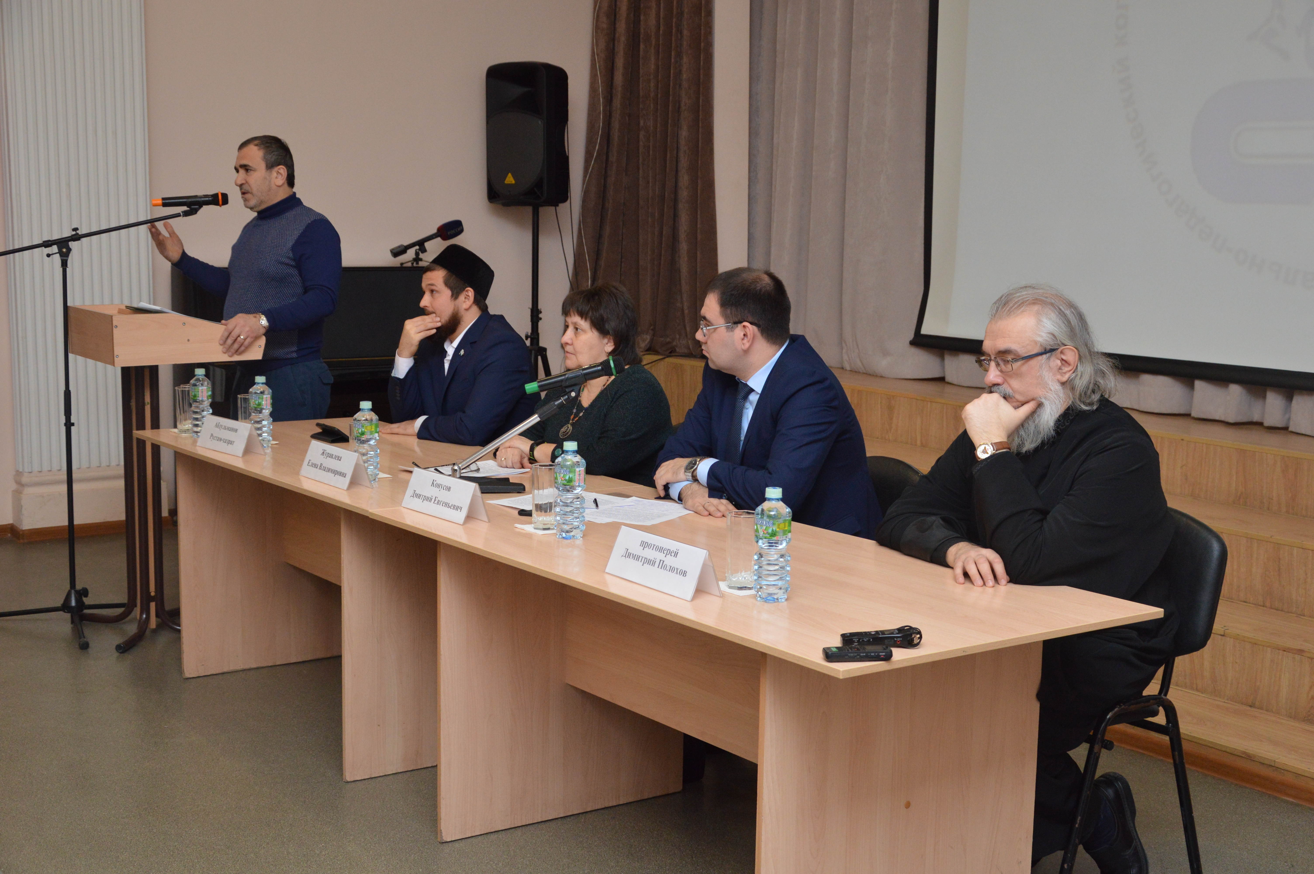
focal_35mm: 45
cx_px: 657
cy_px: 437
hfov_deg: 43.6
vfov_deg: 29.8
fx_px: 1641
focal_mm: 30
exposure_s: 1/125
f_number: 4.5
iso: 800
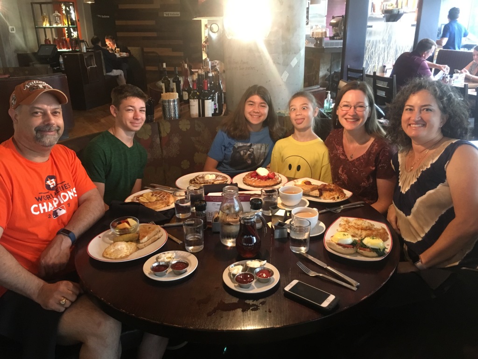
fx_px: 400
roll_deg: +1.1
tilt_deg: -21.1
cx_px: 239
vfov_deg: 48.2
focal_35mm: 29
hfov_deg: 61.7
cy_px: 180
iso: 200
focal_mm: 4.15
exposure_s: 1/15
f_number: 2.2
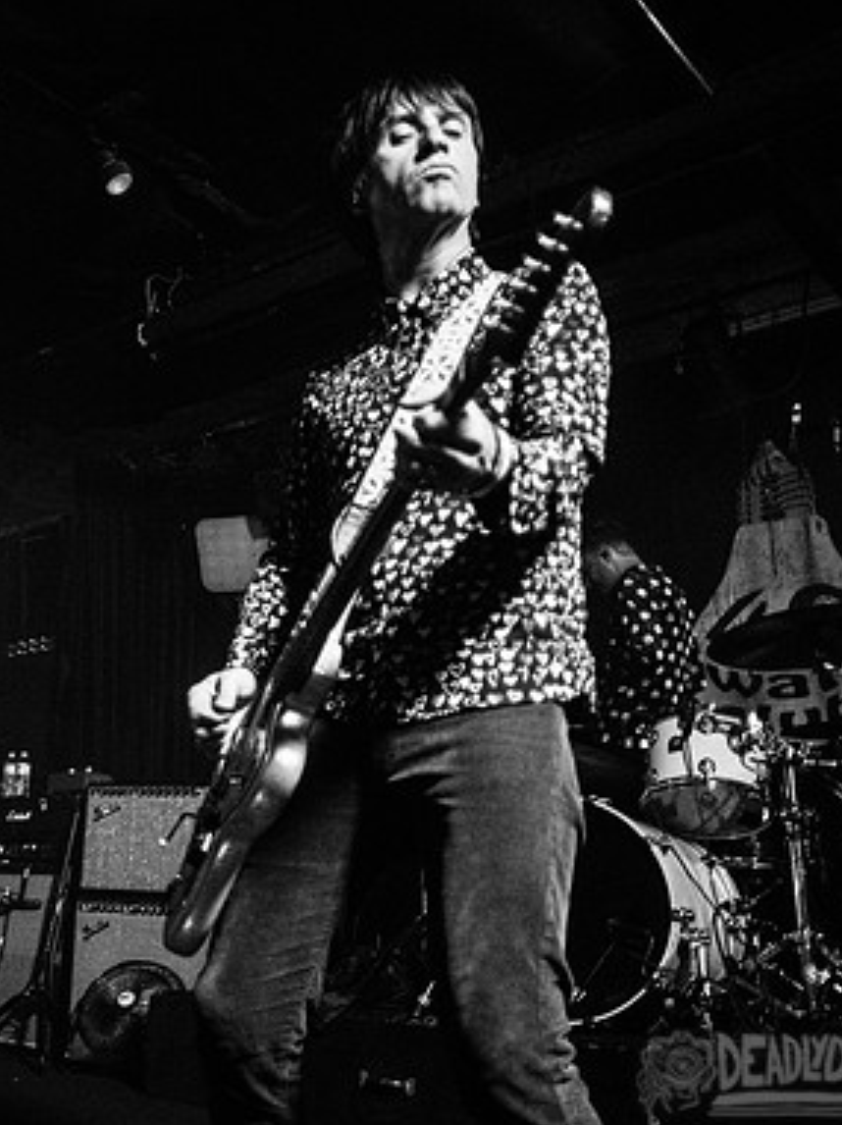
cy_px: 619
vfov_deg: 50.1
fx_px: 1201
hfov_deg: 34.9
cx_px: -6
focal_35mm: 37
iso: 2000
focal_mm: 20
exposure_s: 1/160
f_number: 2.8
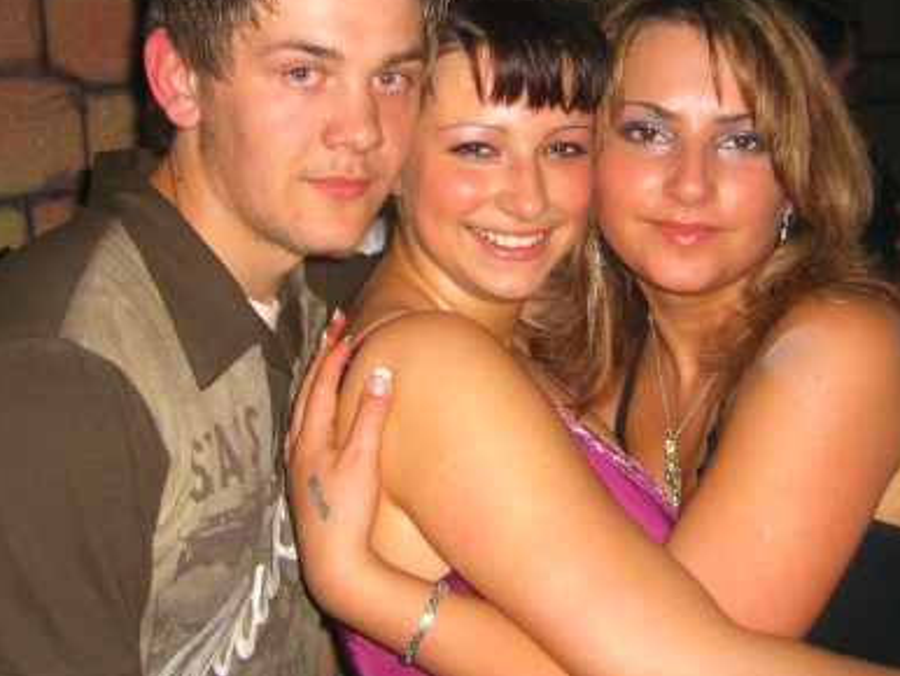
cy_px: 247
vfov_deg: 24.8
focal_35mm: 59
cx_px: 504
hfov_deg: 32.6
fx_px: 1535
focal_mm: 7.9
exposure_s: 1/60
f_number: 2.8
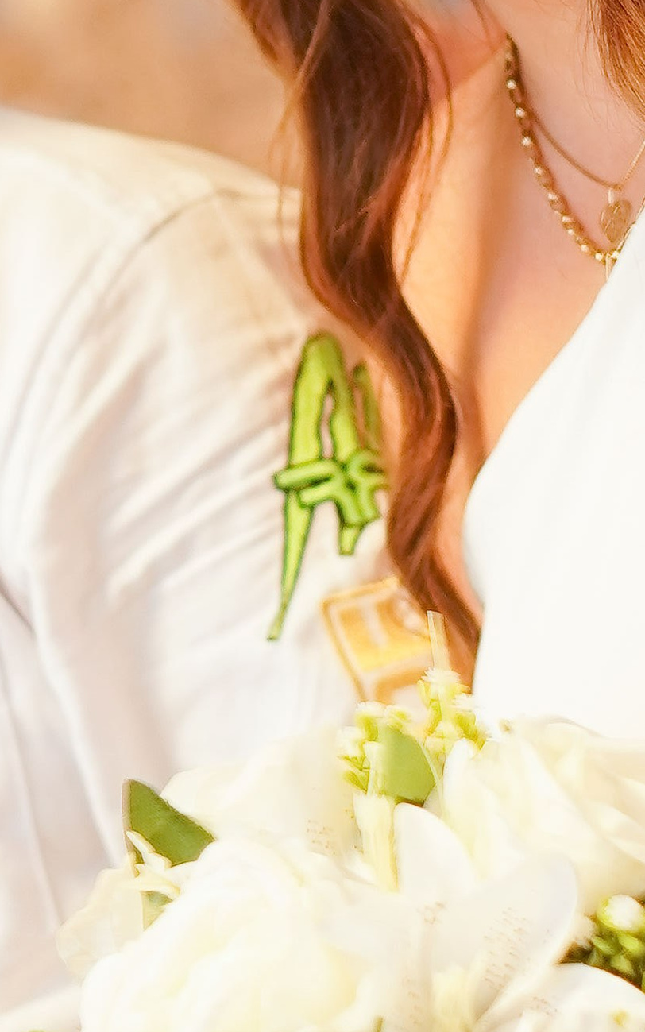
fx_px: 6356
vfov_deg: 9.2
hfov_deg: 5.8
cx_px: 294
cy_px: 17
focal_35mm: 226
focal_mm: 50
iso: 500
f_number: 2
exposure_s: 1/50
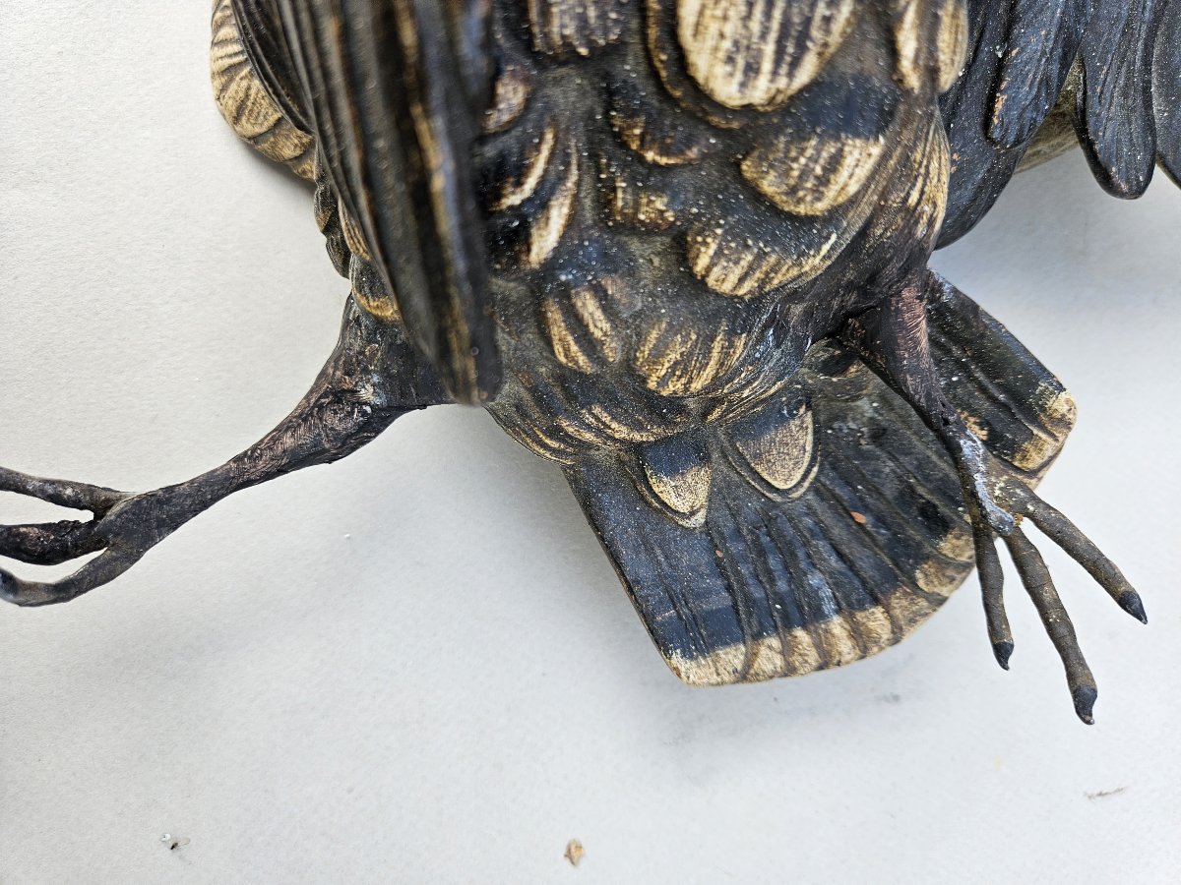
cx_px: 590
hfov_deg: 73.9
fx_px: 785
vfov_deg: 58.9
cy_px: 442
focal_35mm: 23
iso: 25
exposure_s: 1/155
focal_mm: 5.4
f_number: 1.8
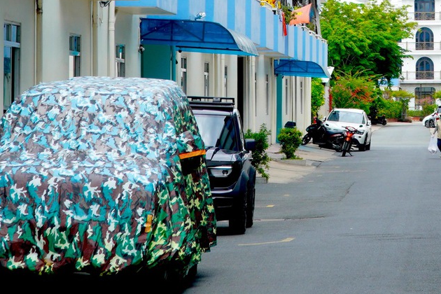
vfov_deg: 7.5
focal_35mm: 181
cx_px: 407
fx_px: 2217
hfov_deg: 11.3
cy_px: -109
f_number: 5
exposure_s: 1/250
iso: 125
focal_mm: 38
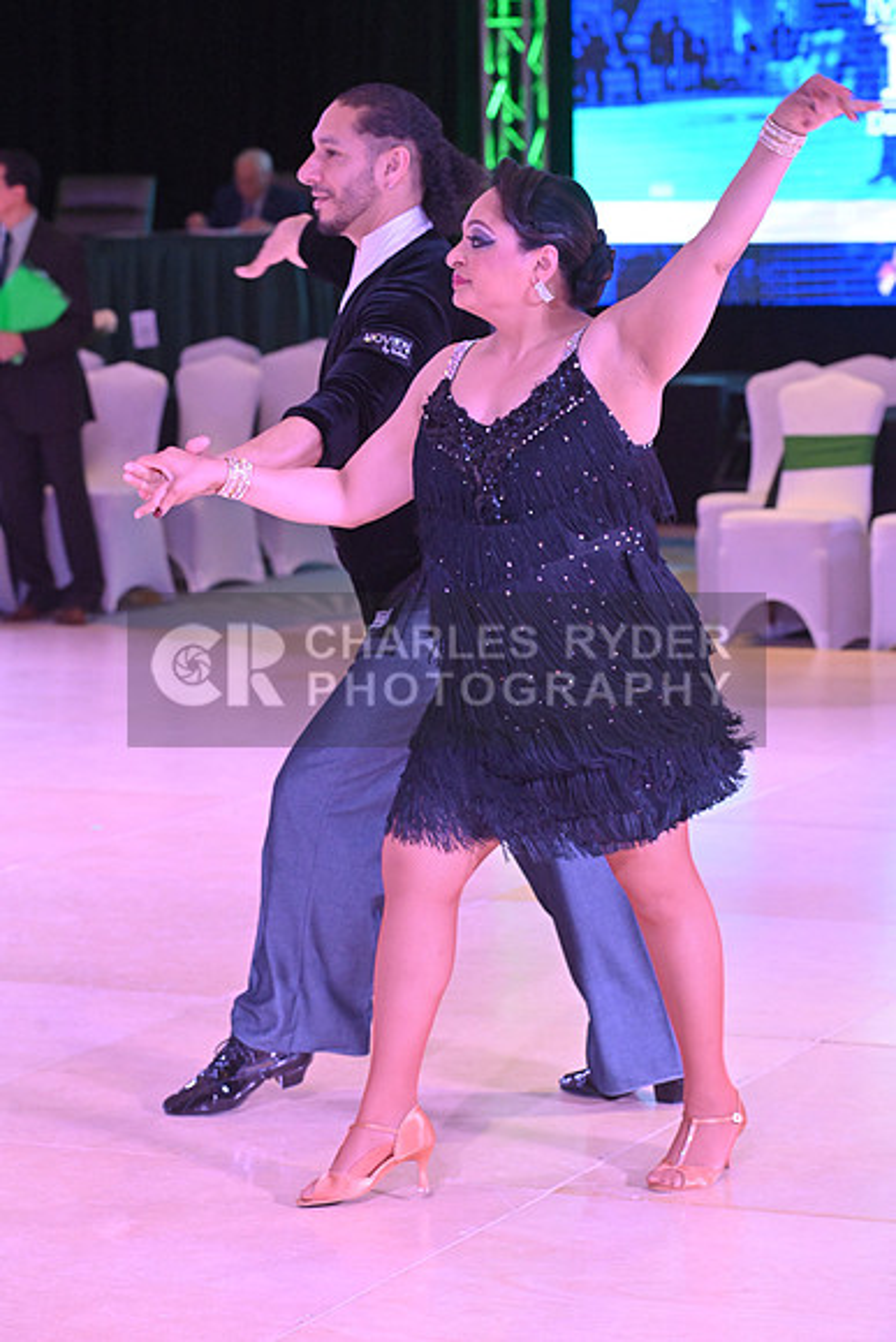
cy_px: 671
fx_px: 4104
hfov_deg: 12.5
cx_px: 448
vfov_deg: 18.6
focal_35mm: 110
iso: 5000
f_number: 7.1
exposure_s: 1/250
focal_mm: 110
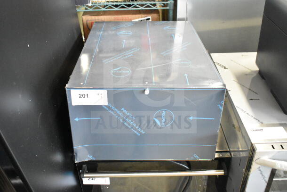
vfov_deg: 40.0
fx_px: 263
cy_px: 96
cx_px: 144
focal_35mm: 33
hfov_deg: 57.2
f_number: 3.8
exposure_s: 1/40
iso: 10000
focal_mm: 22
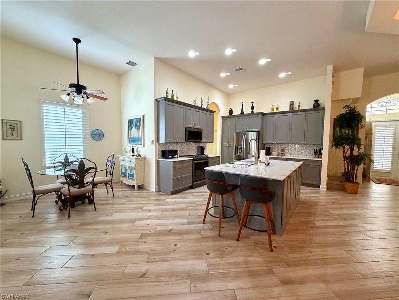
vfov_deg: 85.7
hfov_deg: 102.1
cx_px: 200
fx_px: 161
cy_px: 150
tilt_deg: -2.7
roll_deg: -0.6
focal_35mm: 14
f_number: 2.2
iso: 250
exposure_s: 1/60
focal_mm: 2.22
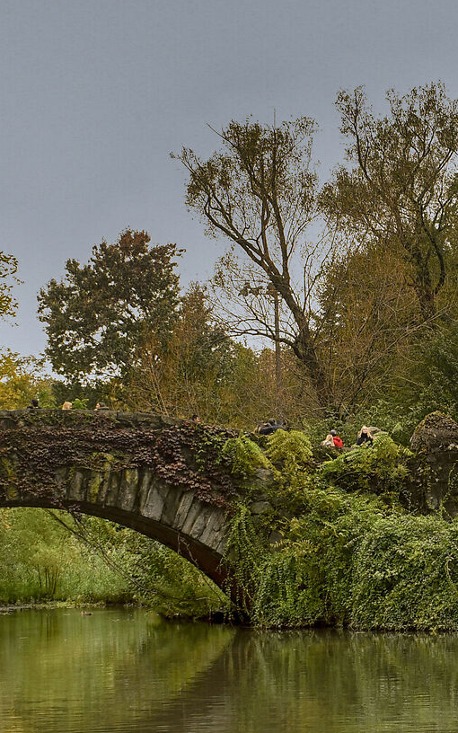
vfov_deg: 24.6
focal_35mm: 84
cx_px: 497
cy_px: 430
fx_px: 1678
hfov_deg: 15.2
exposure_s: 1/200
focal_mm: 28
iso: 500
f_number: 7.1
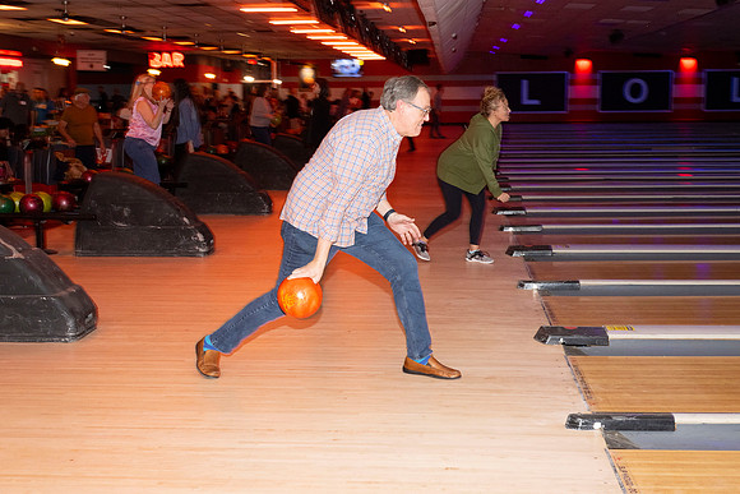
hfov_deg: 38.9
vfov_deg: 26.5
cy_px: 247
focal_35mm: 51
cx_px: 370
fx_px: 1049
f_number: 5.6
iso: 2000
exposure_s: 1/100
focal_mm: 51
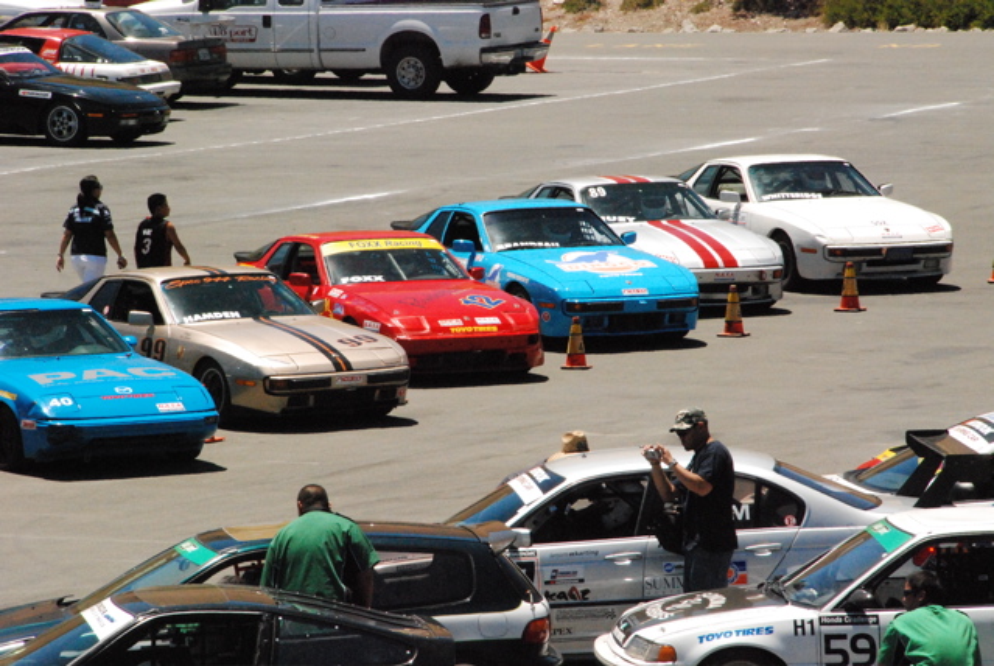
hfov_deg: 6.9
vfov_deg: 4.6
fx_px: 8295
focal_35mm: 300
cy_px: 333
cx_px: 497
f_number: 22
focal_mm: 200
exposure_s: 1/1000
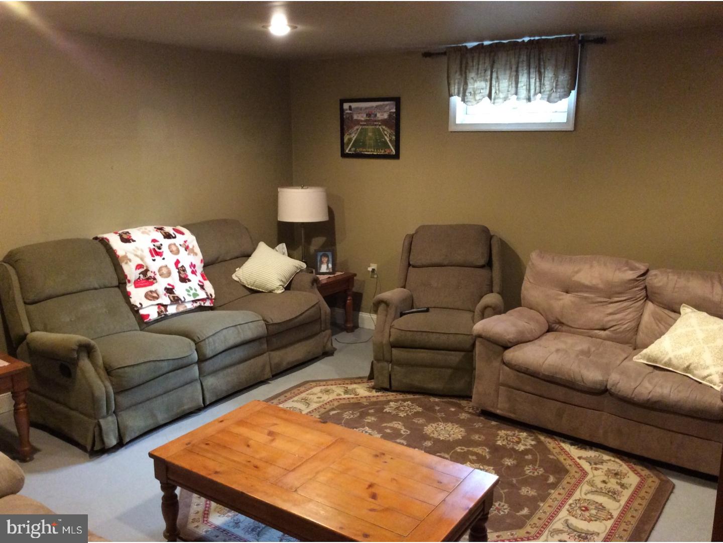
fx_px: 668
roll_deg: +0.4
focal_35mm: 32
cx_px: 362
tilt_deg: -11.8
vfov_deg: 44.2
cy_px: 272
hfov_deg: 56.8
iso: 250
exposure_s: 1/17
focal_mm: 3.3
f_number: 2.4
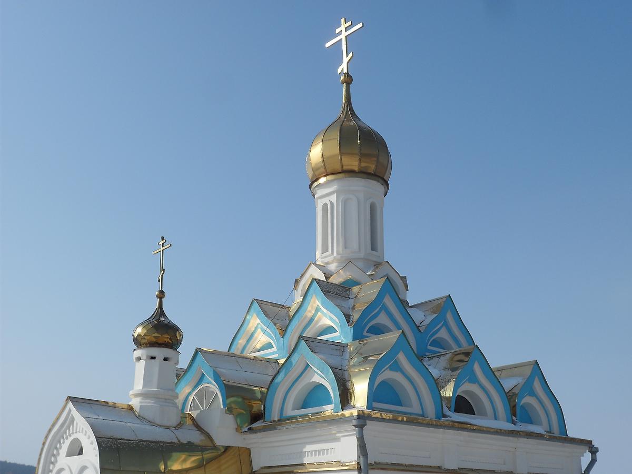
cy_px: 237
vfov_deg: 32.9
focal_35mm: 44
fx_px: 803
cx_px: 316
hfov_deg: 42.9
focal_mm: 7.8
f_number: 11.3
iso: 80
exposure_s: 1/180
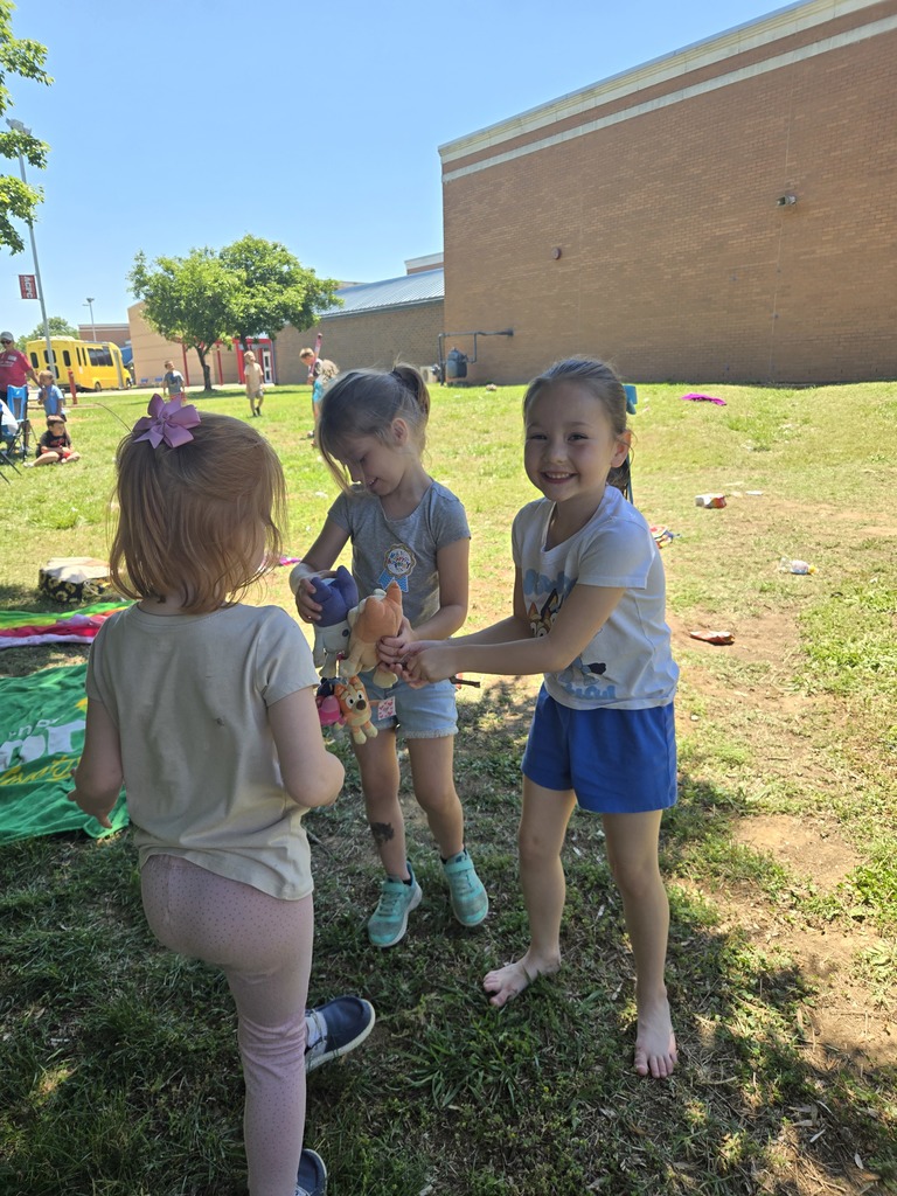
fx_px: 795
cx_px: 448
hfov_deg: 58.9
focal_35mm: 23
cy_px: 598
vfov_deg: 73.9
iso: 25
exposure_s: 1/803
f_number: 1.8
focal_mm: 5.4
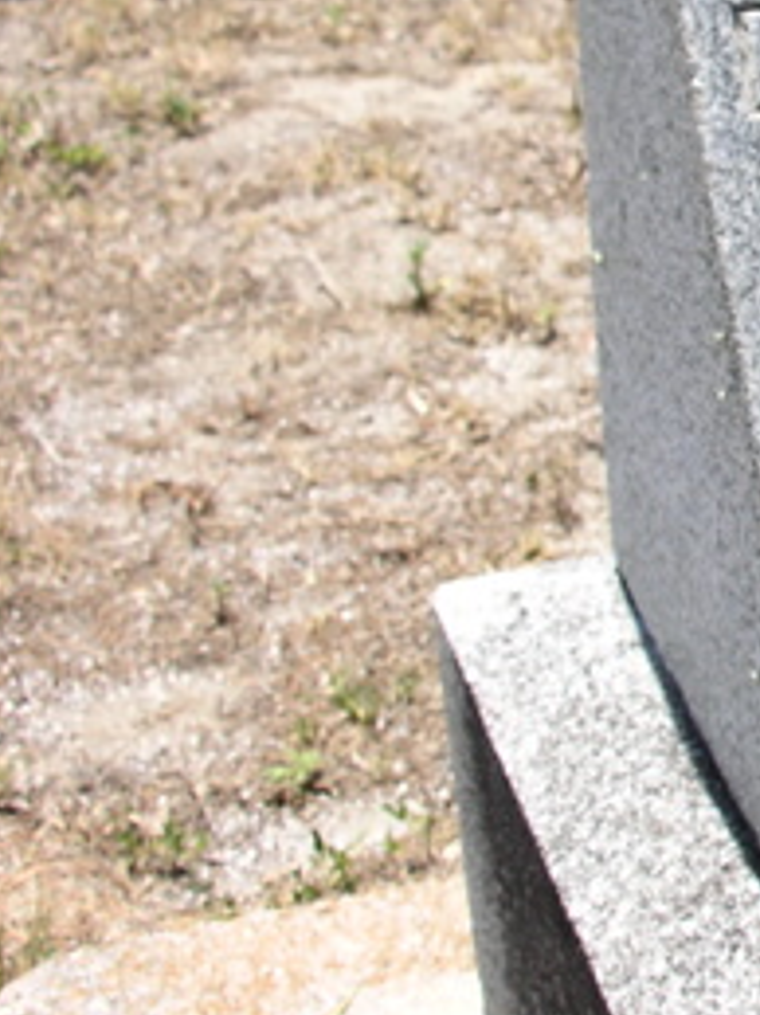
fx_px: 3135
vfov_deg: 18.3
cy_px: 314
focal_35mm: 107
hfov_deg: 12.7
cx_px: 1340
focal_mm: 8.9
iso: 50
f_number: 4
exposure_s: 1/348
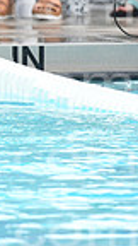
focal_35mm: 1268
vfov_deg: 1.7
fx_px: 8249
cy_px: 49
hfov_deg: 1.0
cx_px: -250
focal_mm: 200
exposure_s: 1/1000
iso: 400
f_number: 4
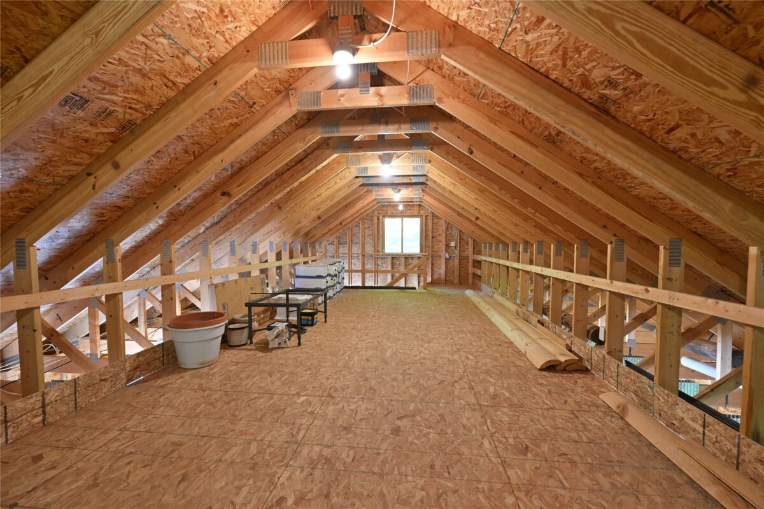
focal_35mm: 15
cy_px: 254
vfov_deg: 77.3
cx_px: 382
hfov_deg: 100.4
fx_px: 318
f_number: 5.6
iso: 400
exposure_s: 1/4
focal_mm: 15
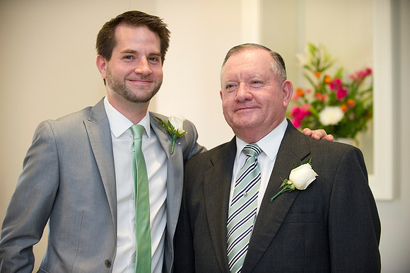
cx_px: 205
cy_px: 136
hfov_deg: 24.8
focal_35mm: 82
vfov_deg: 16.6
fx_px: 933
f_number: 2.8
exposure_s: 1/125
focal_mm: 82
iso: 800
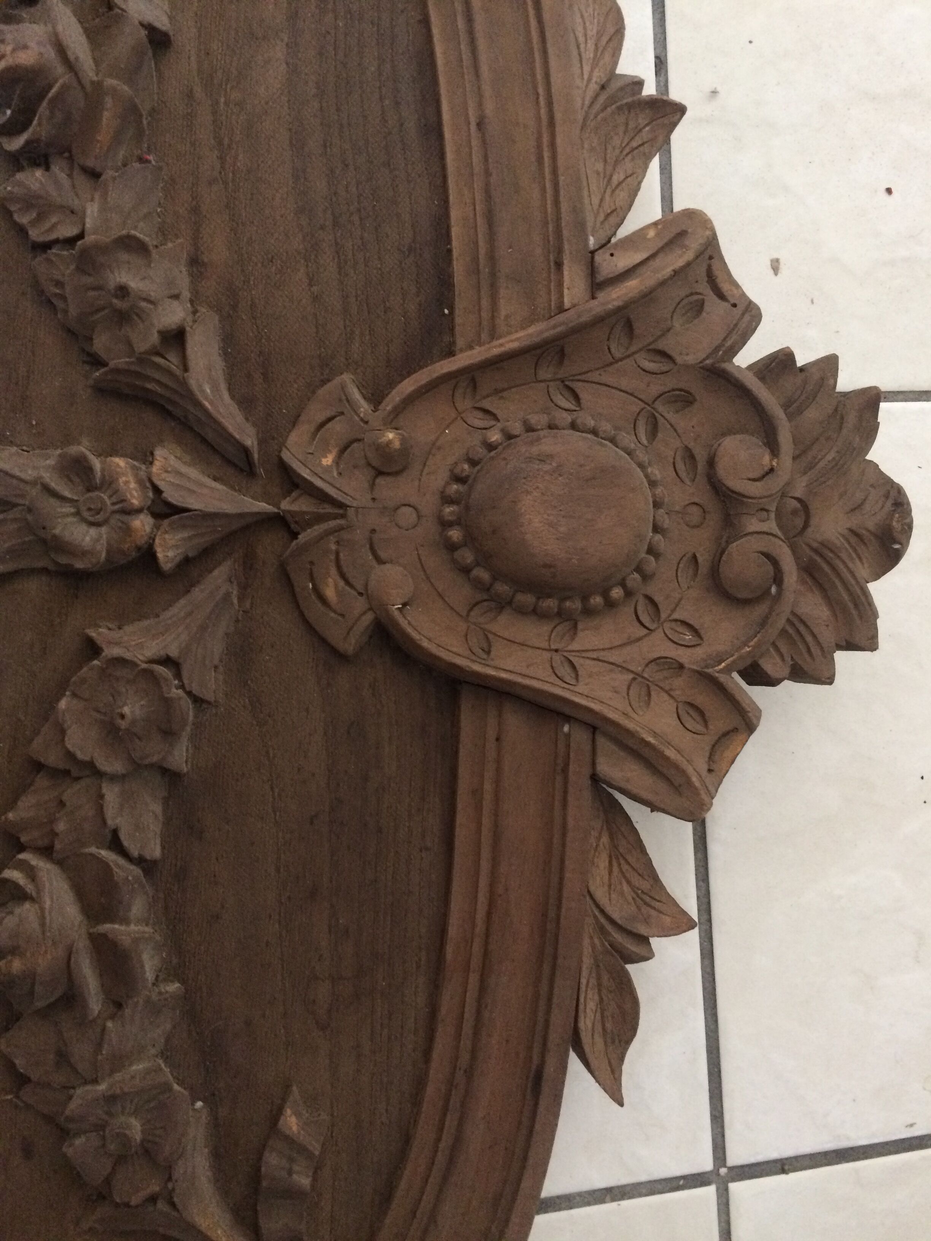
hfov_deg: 48.2
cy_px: 620
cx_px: 466
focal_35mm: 29
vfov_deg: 61.7
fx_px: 1040
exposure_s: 1/20
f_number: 2.2
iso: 320
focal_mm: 4.15
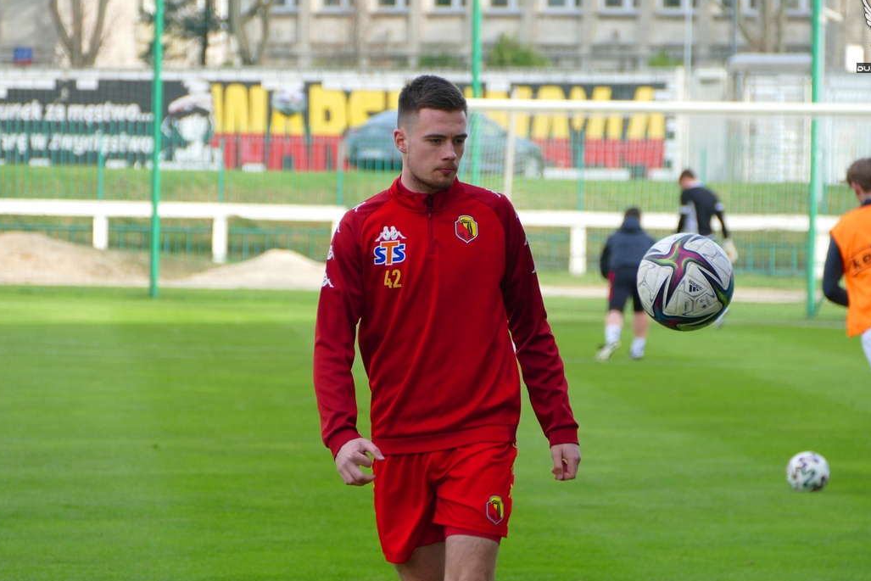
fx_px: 7694
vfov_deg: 4.3
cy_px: 315
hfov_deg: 6.5
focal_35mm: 318
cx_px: 478
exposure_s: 1/320
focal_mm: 103.71
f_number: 4
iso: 125
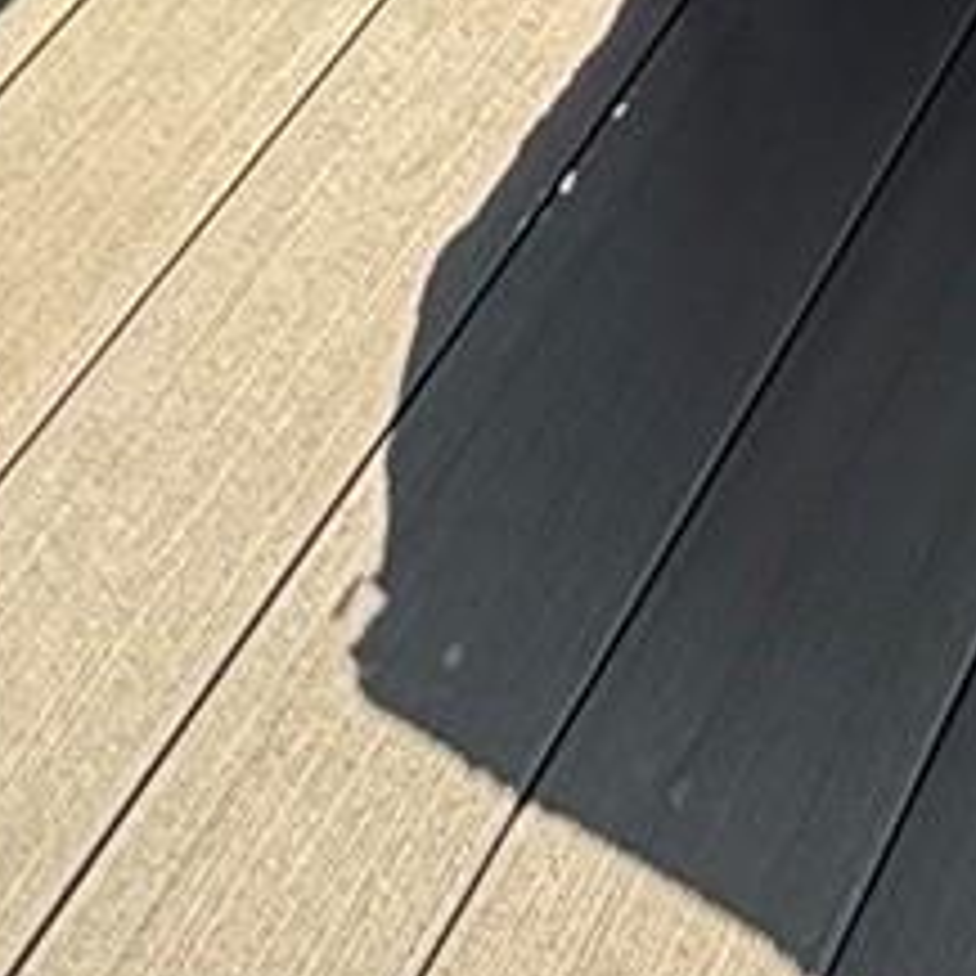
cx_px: -499
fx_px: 3732
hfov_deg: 13.9
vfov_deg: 11.5
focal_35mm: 117
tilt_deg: -17.4
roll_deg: +0.2
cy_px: -1552
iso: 64
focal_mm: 2.22
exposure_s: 1/451
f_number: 2.2
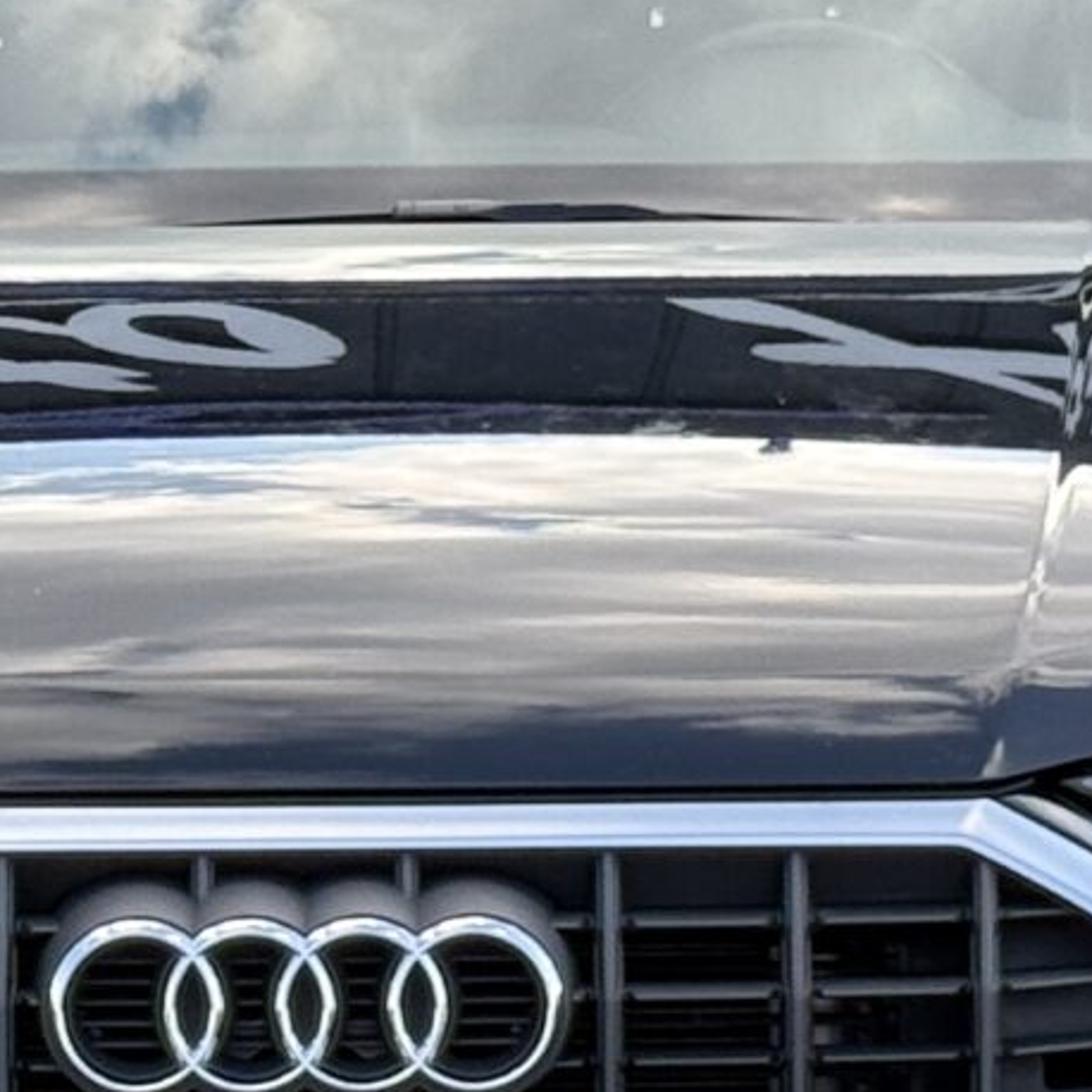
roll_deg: +0.1
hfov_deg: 7.4
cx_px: 300
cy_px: 26
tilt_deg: -1.3
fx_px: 8459
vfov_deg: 7.4
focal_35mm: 237
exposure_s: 1/939
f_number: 1.78
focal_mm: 6.76
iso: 80
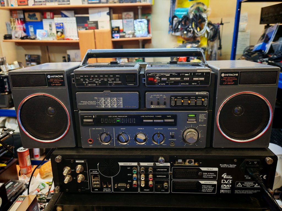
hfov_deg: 65.3
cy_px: 106
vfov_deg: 51.4
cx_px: 141
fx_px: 220
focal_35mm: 27
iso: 640
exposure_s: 1/33
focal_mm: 6.67
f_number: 1.9
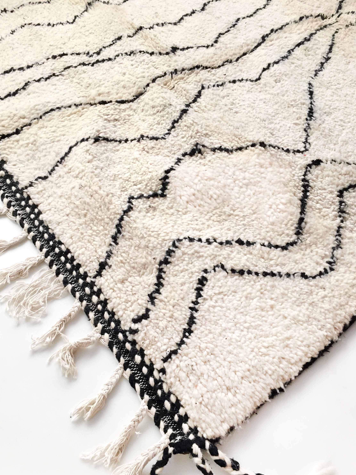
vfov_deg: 56.8
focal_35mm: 32
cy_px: 254
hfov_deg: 44.2
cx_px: 183
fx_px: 439
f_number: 2.2
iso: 125
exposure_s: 1/35
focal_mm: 4.15
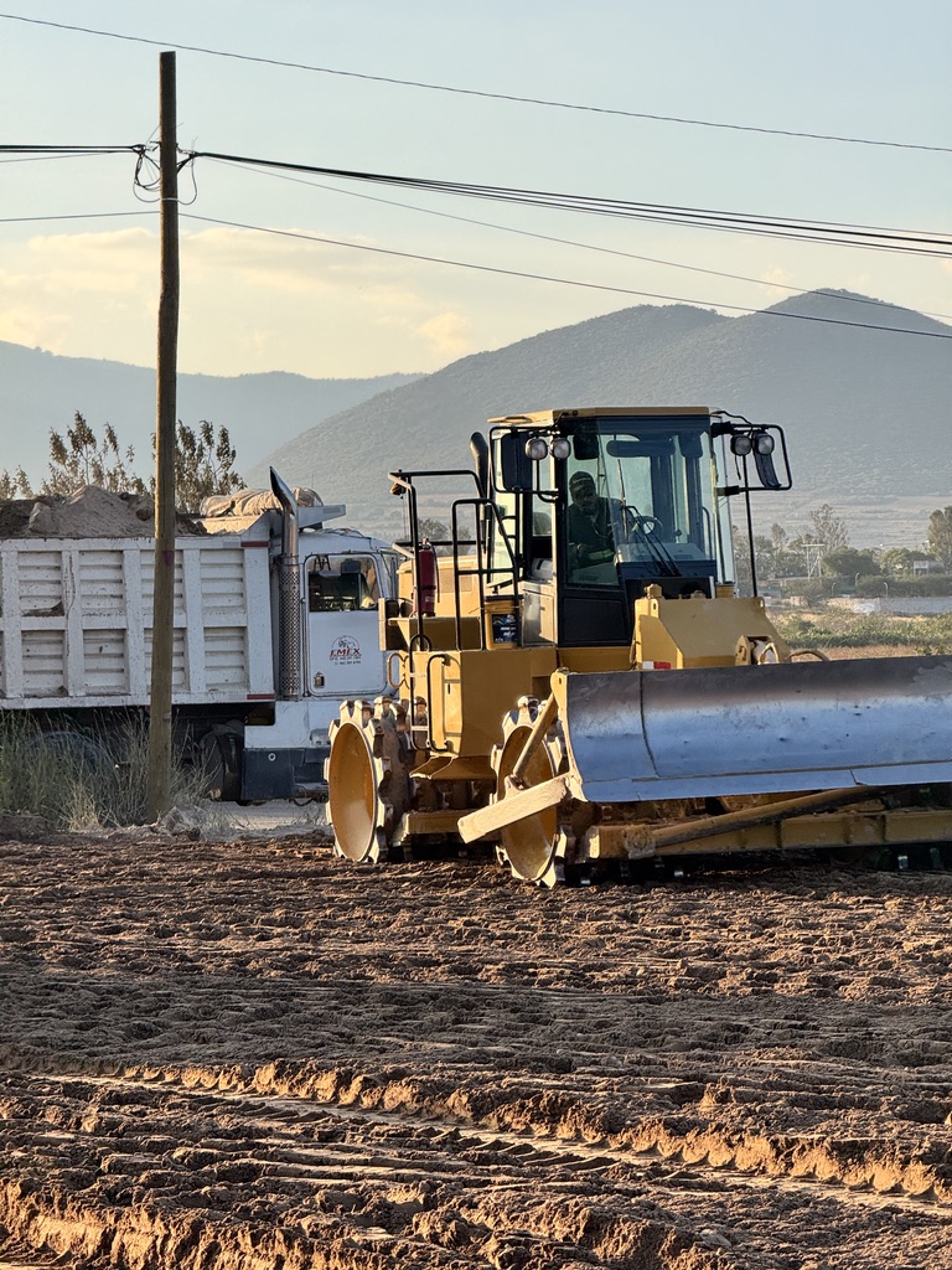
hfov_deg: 12.3
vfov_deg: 16.4
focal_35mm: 120
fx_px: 4400
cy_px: 635
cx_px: 476
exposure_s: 1/546
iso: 50
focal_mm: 15.66
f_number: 2.8
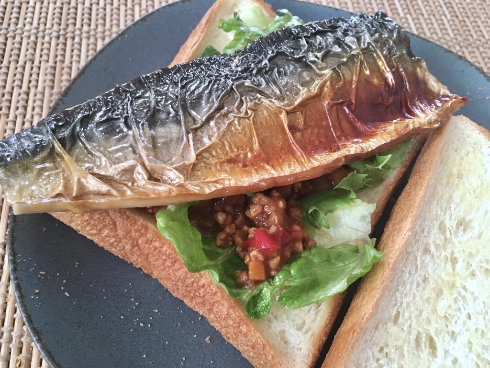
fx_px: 411
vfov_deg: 48.2
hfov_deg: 61.7
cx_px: 245
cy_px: 184
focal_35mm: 29
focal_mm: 4.15
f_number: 2.2
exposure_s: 1/24
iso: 200
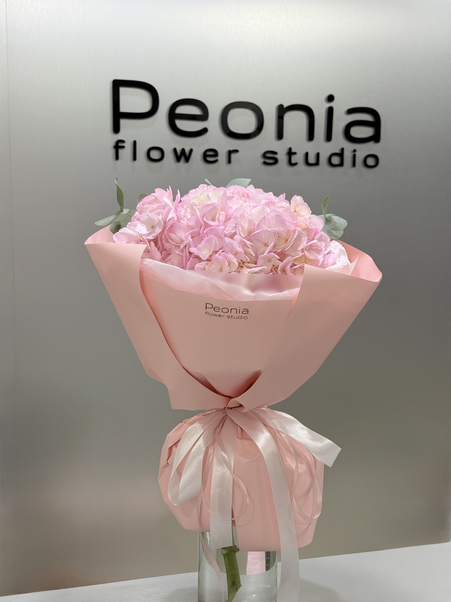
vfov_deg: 39.7
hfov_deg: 30.3
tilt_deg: -5.3
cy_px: 301
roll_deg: -1.1
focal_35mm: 48
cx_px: 226
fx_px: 834
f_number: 1.78
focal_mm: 6.76
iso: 50
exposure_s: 1/100
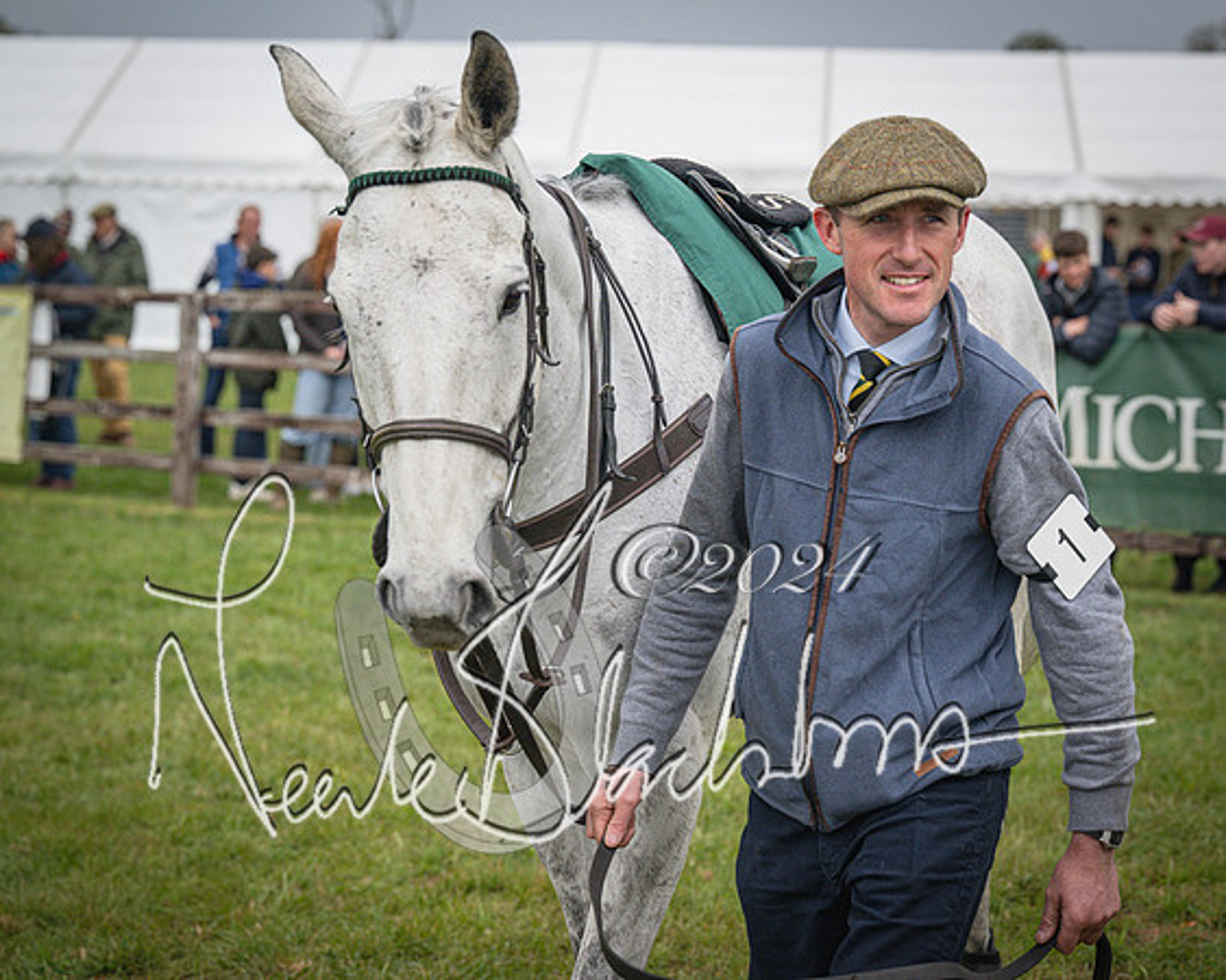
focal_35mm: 97
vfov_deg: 15.9
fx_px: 3513
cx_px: 736
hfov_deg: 19.8
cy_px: 490
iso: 800
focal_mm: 86
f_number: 4.5
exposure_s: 1/5000
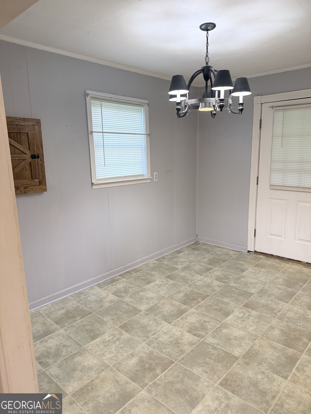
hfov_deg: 56.8
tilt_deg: -10.1
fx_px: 287
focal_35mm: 24
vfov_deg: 71.6
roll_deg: +1.2
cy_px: 207
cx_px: 156
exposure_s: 1/60
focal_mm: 6.76
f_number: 1.78
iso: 200
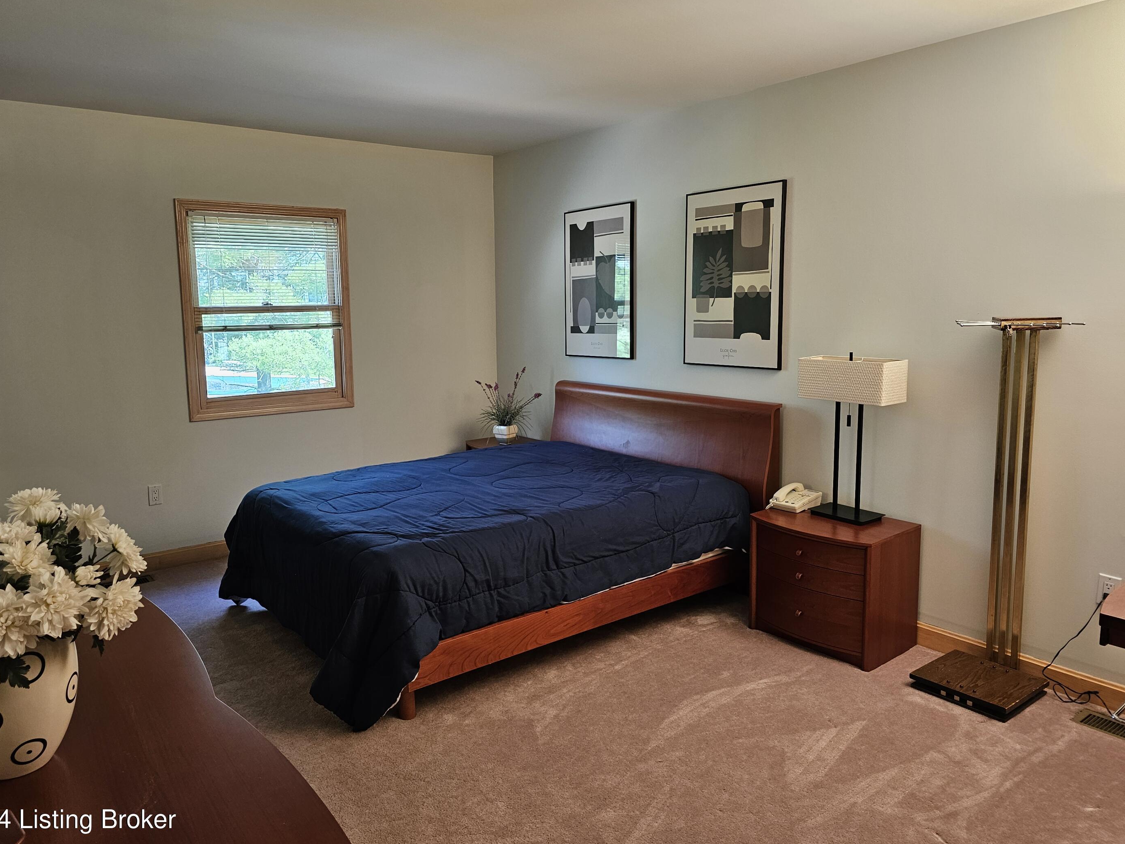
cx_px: 545
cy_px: 402
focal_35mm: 25
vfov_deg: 54.9
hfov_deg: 69.4
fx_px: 812
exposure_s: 1/120
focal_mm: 6.3
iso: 160
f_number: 1.7
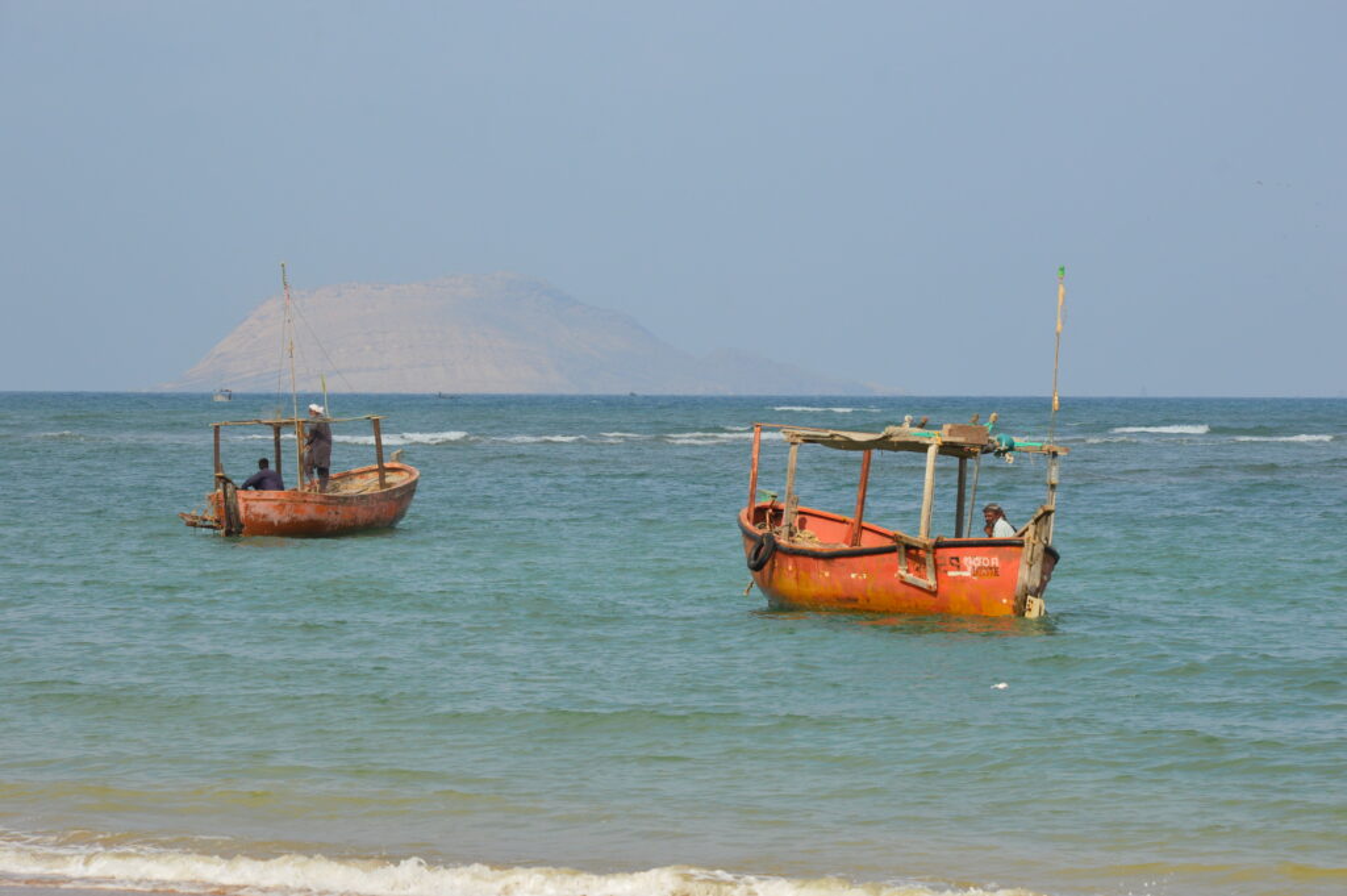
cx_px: 674
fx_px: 5888
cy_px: 448
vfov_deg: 8.7
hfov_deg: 13.1
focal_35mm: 158
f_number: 11
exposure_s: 1/500
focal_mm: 105
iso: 400
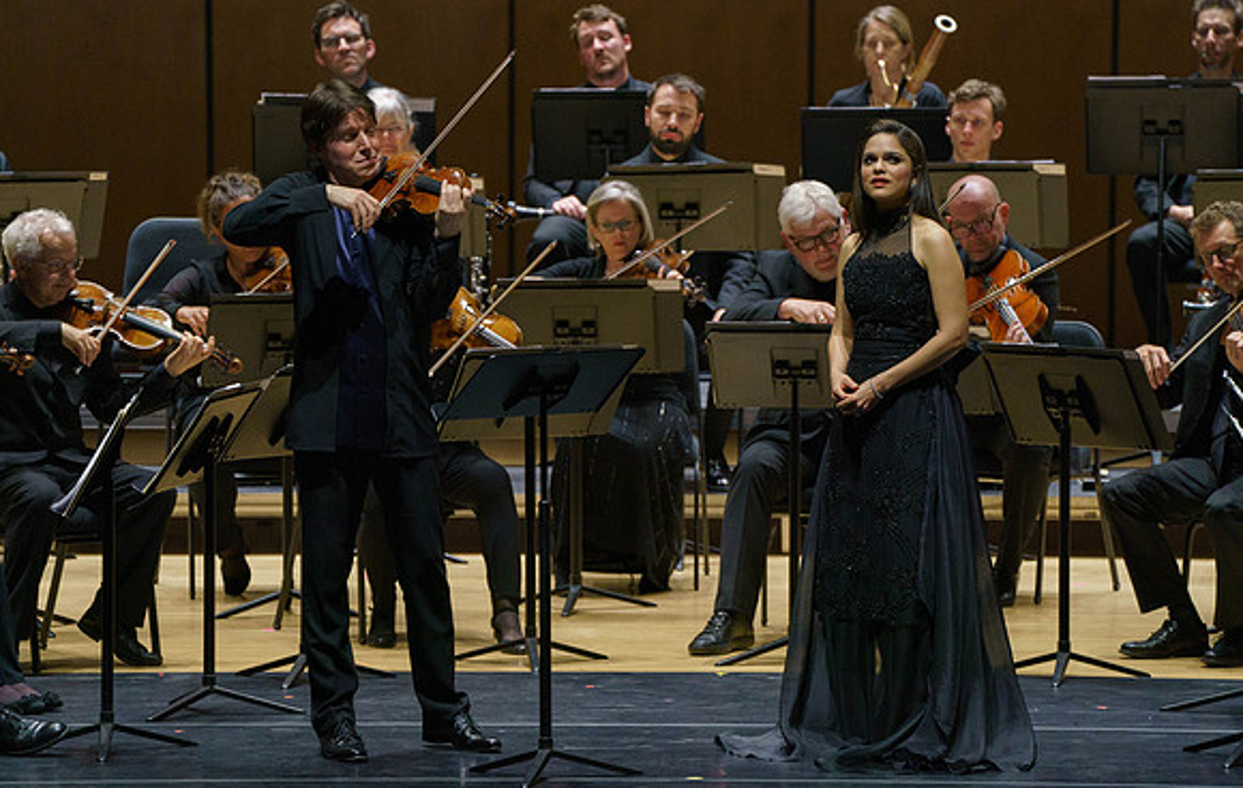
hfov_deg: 6.6
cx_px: 622
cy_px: 414
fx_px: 10774
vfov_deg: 4.2
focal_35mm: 317
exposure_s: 1/320
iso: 3200
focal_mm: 312
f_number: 6.3
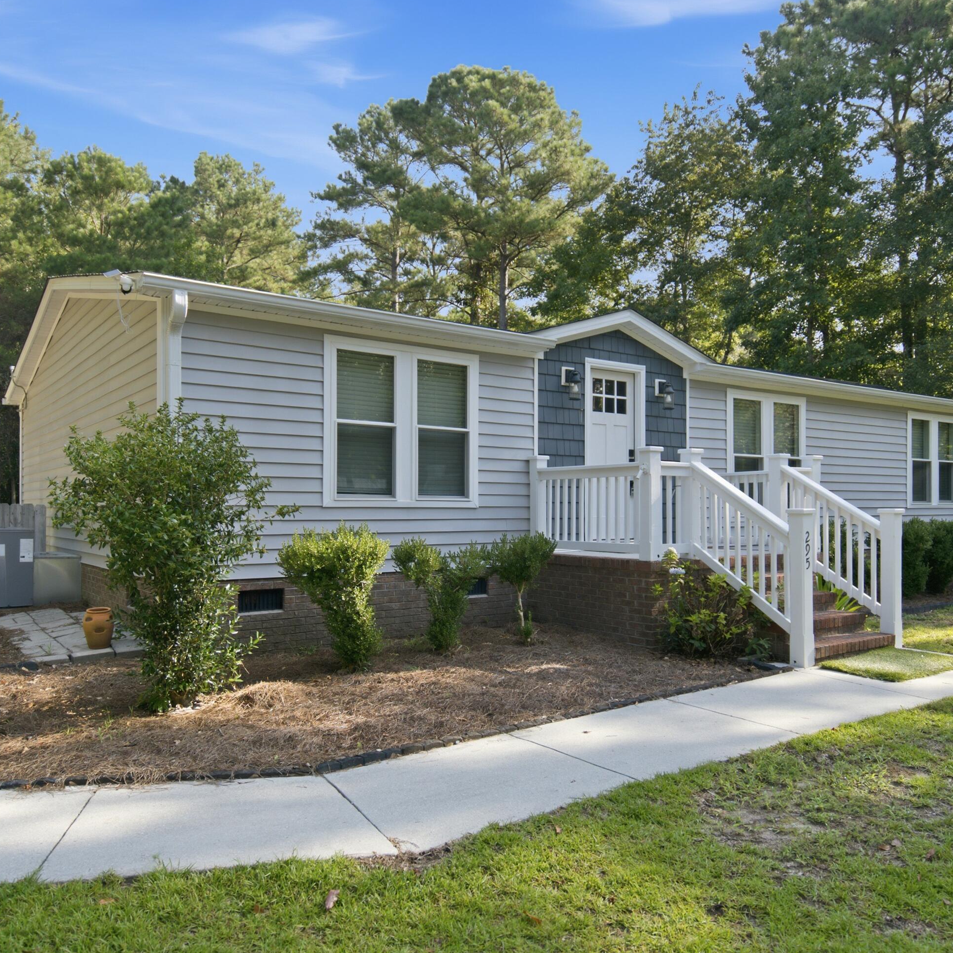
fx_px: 779
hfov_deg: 62.9
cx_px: 510
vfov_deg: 62.9
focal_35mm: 25
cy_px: 469
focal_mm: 19
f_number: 4
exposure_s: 1/160
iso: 100
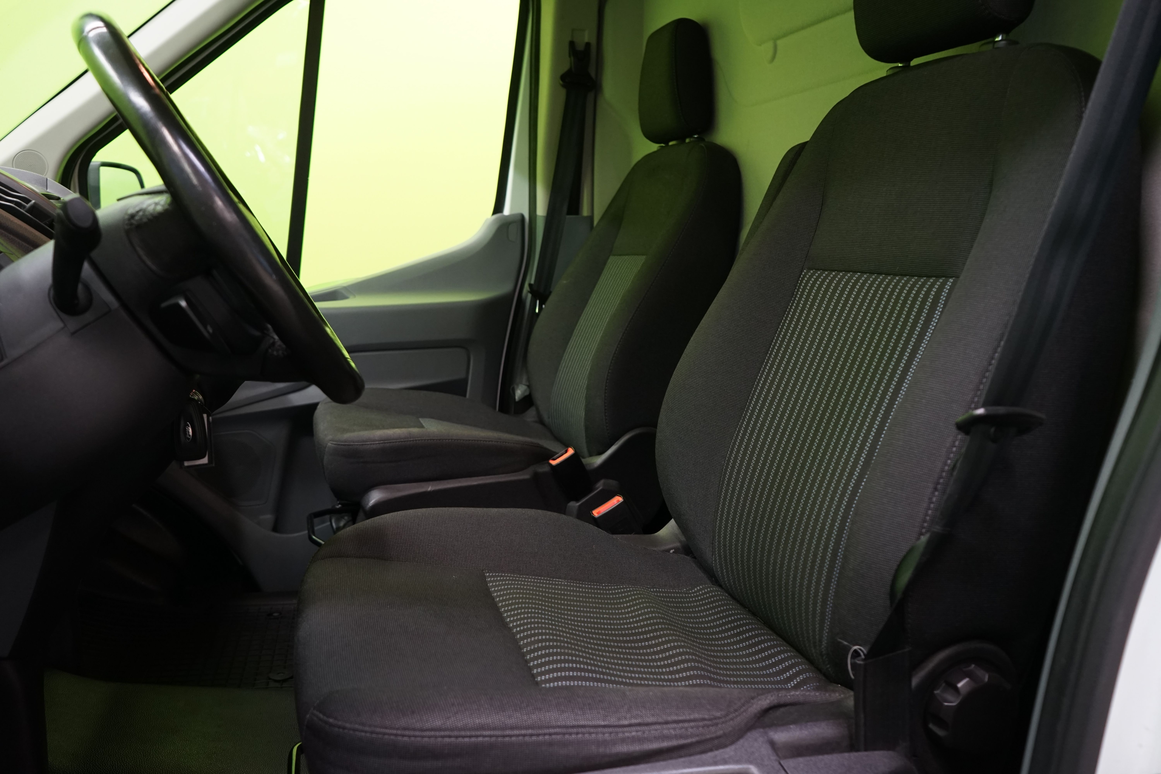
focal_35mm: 29
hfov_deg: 63.7
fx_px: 935
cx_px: 580
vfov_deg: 45.0
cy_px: 387
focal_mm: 29
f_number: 5
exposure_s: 1/20
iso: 1250
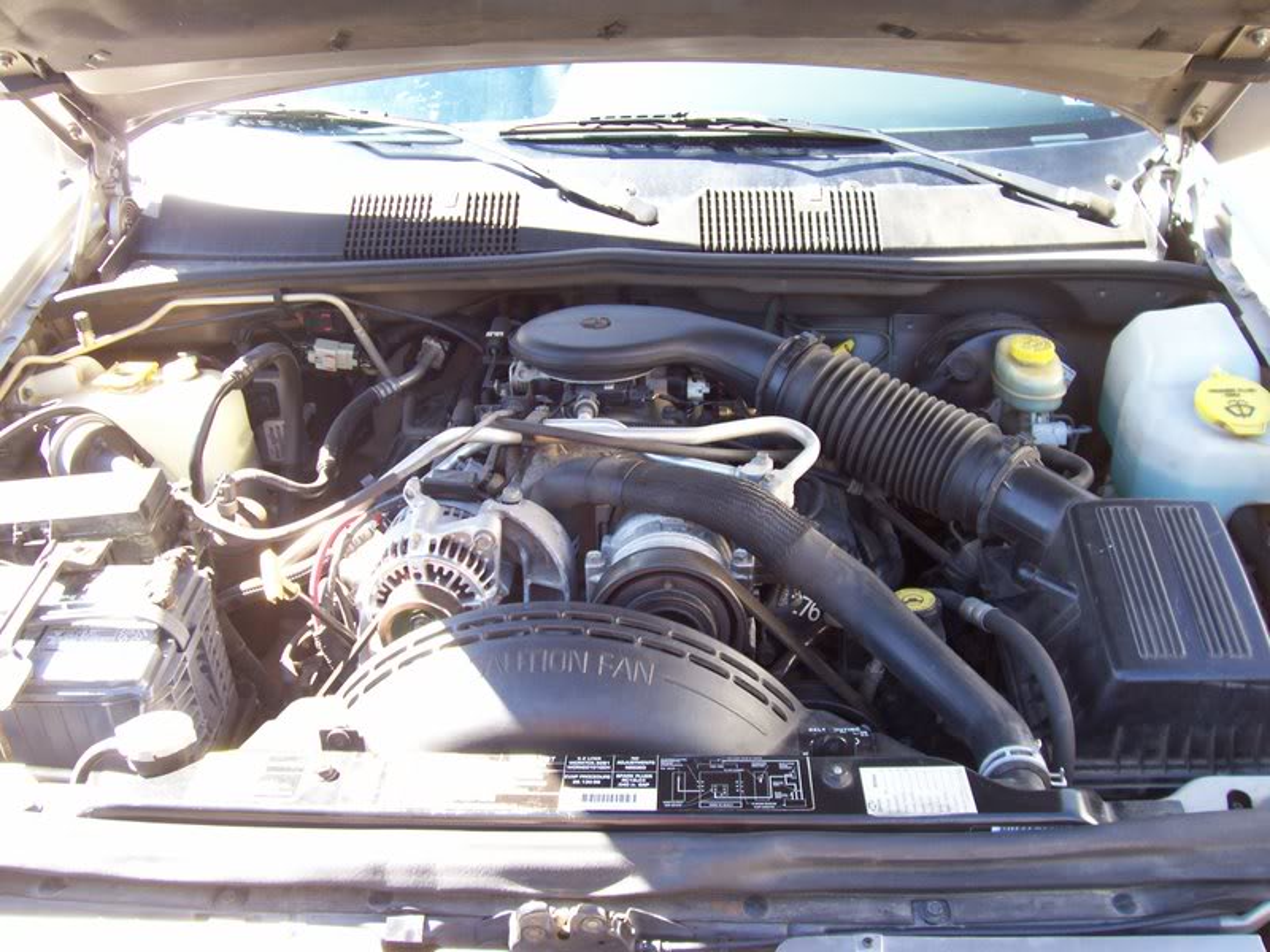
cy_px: 476
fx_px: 1247
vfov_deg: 41.8
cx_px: 635
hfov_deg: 54.0
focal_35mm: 34
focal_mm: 5.6
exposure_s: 1/67.5
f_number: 2.7
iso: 80
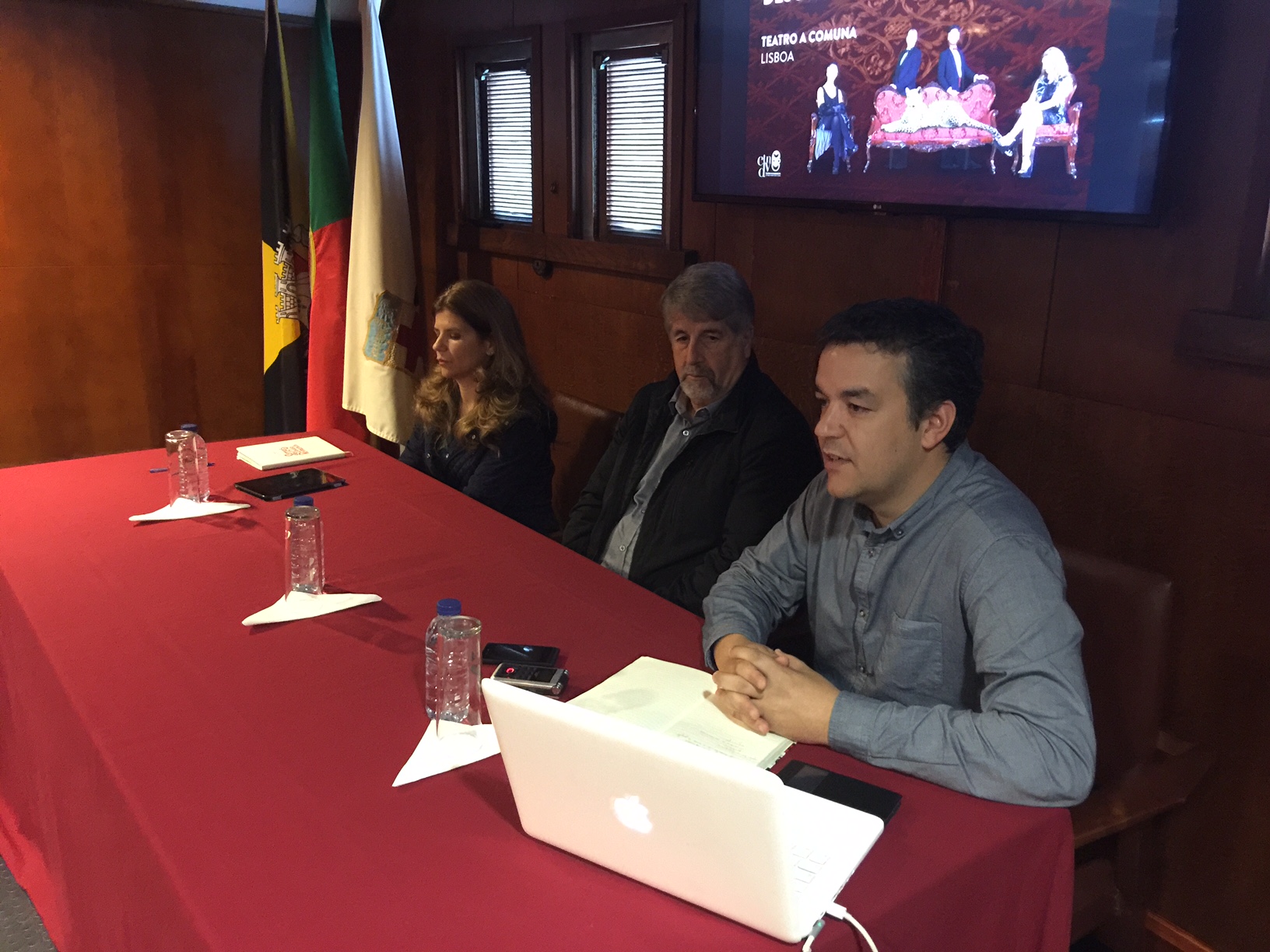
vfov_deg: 48.2
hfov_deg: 61.7
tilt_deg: -15.6
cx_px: 635
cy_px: 476
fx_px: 1064
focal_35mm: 29
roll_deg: -1.9
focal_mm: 4.15
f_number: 2.2
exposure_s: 1/8
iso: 200
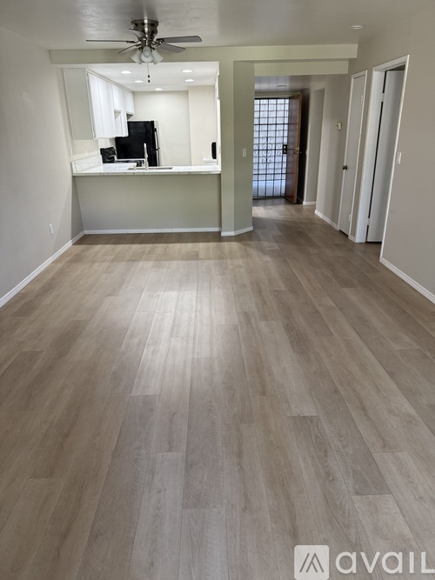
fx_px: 402
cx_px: 218
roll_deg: +0.4
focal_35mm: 24
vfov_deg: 71.6
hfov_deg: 56.8
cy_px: 290
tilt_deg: -18.4
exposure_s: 1/60
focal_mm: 6.76
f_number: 1.78
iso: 250
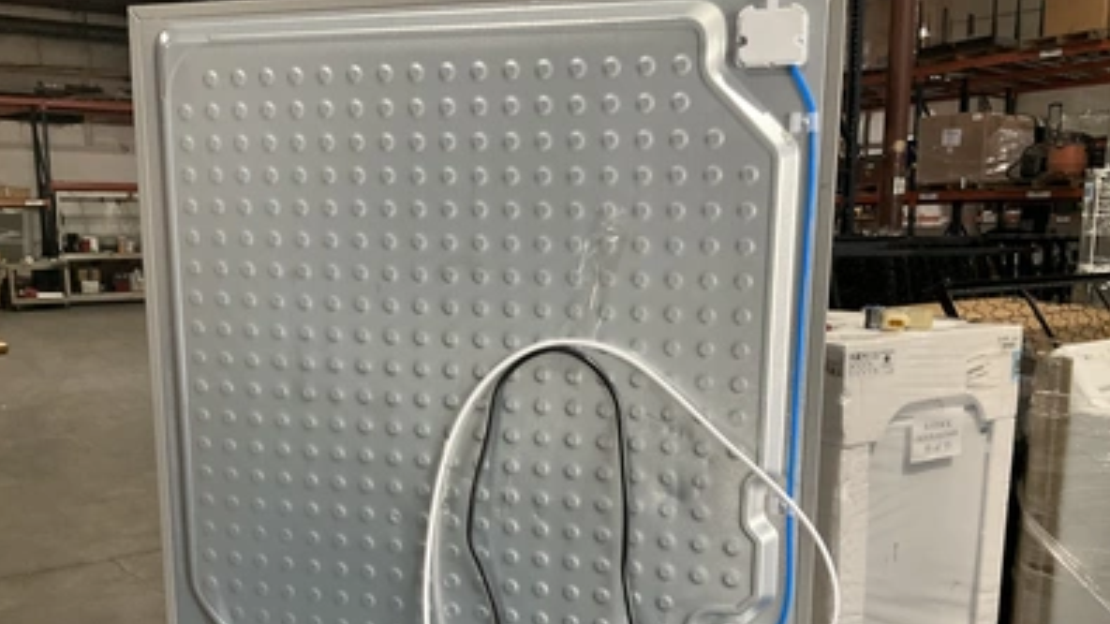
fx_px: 942
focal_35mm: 32
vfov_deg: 36.5
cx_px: 551
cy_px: 388
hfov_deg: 61.0
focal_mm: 3
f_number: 1.8
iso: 80
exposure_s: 1/60
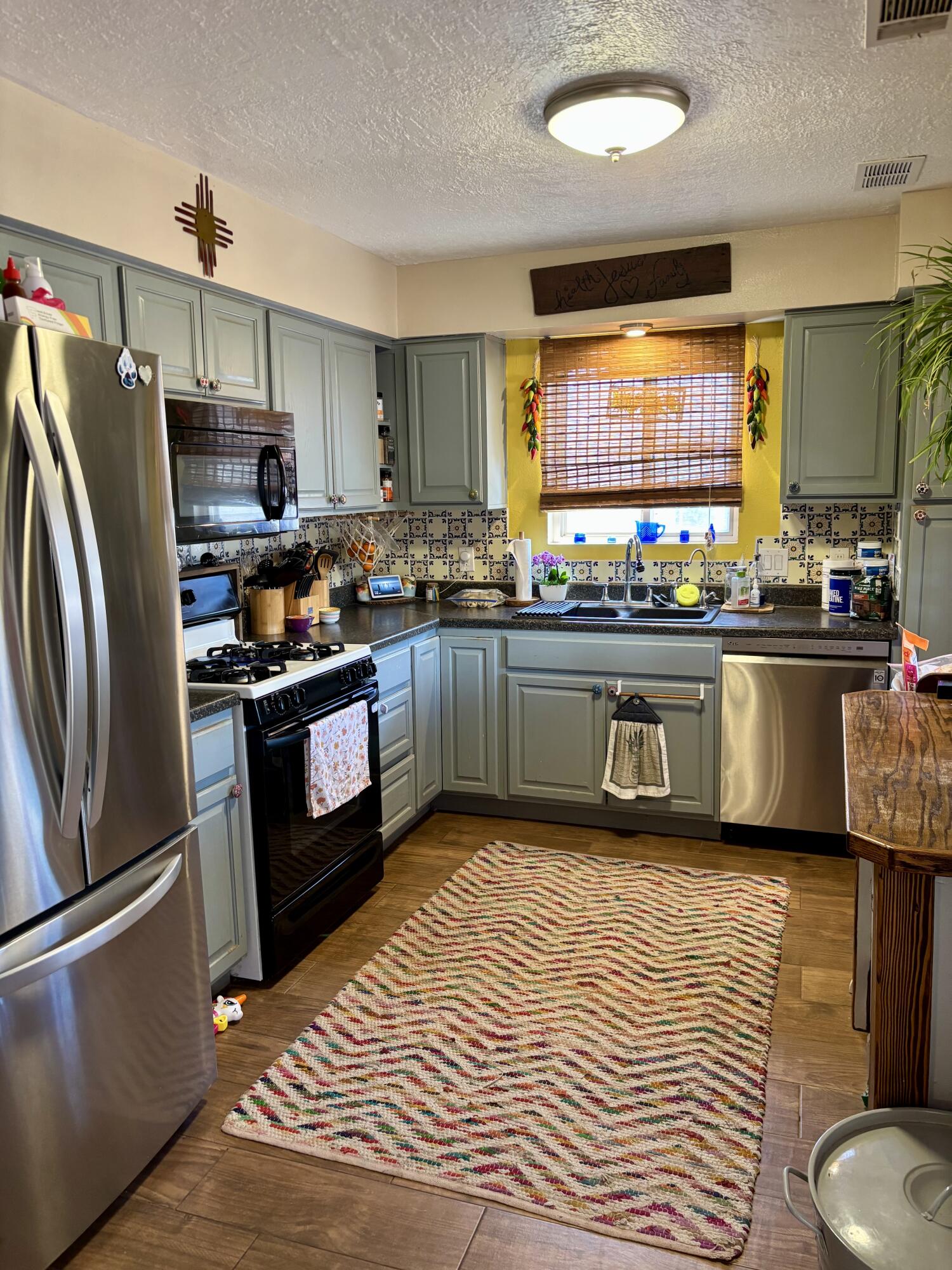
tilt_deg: -9.1
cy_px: 635
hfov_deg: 53.1
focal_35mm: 26
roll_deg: +0.3
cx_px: 476
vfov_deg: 67.3
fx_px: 953
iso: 200
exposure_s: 1/60
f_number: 1.6
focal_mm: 5.96
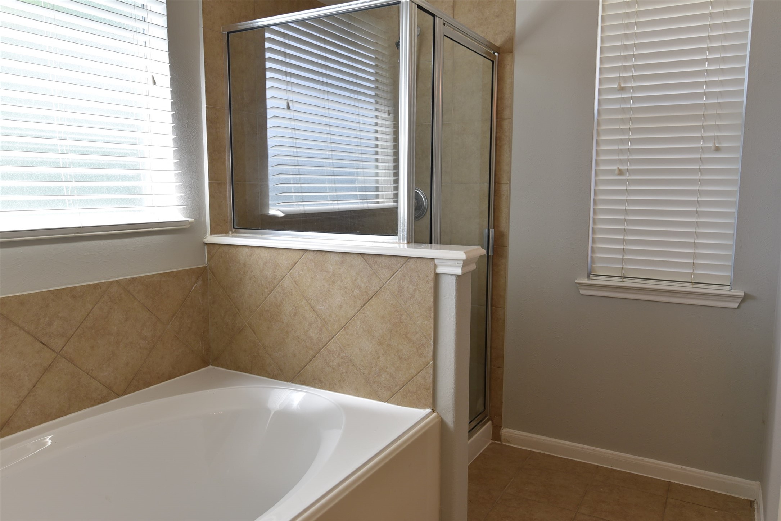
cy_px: 260
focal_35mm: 28
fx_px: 608
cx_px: 390
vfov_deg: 46.4
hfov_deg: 65.5
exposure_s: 1/160
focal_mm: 28
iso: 400
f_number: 6.3
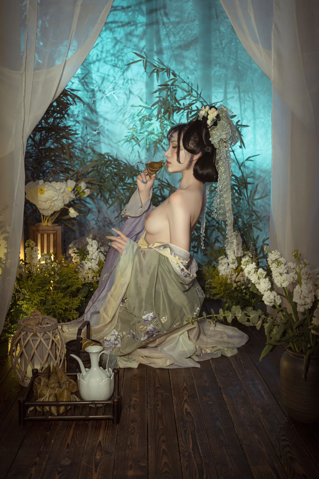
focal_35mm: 35
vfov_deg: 54.4
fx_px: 465
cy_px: 240
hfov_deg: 37.9
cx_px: 160
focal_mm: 35
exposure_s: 1/60
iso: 640
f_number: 3.5
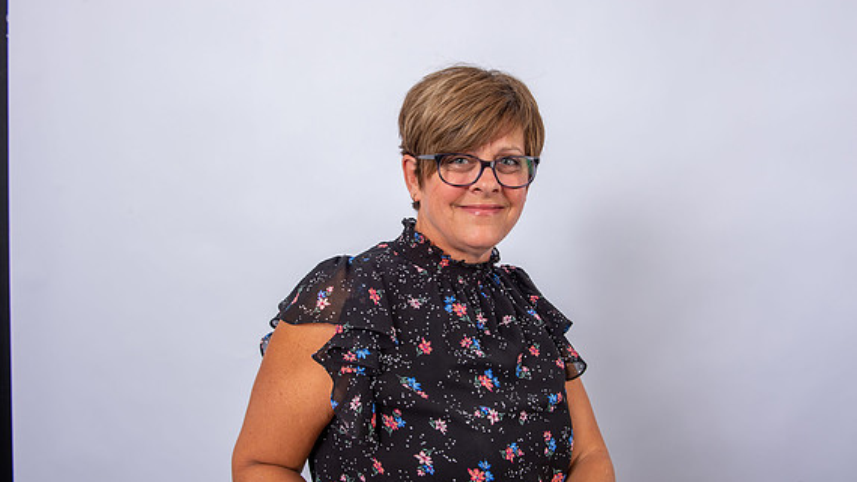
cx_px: 422
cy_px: 261
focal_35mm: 33
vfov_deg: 35.6
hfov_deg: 59.5
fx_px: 750
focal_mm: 31
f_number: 8
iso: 160
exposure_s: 1/250
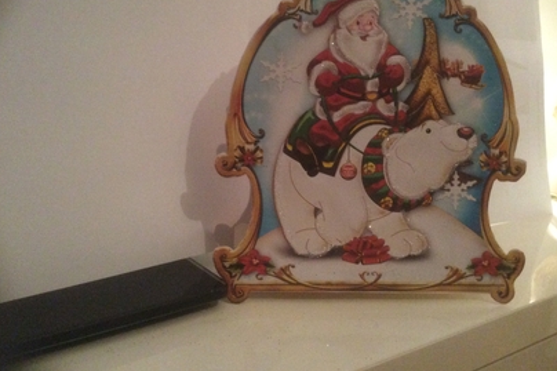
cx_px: 273
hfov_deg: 51.9
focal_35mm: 37
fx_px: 572
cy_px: 142
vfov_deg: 35.7
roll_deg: -2.2
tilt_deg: -12.0
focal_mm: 3.3
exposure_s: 1/17
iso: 400
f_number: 2.4
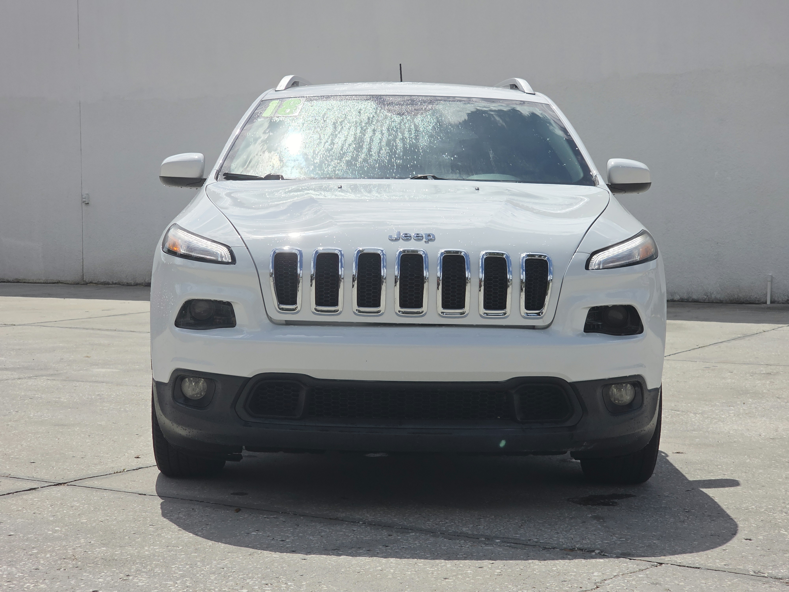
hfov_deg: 28.2
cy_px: 296
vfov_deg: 21.3
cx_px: 394
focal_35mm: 69
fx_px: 1573
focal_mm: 7.9
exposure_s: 1/5803
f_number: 2.4
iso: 50
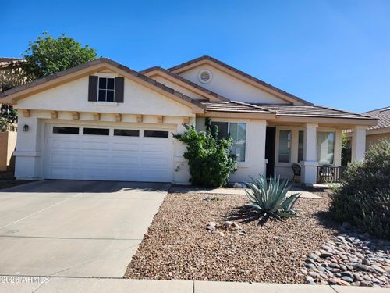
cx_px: 195
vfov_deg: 58.9
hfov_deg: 73.9
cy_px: 146
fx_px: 259
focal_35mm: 23
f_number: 1.8
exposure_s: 1/1202
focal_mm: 5.54
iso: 25
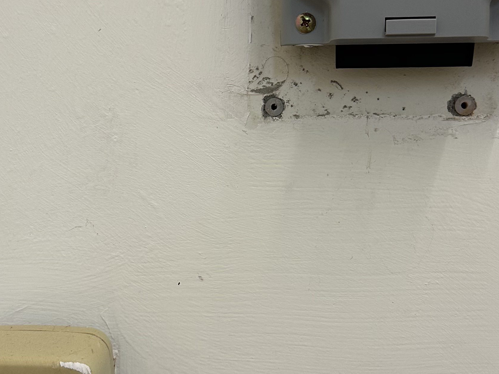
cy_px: 159
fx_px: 836
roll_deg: +0.5
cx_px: 231
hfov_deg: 33.2
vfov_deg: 25.2
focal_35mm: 58
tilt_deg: -3.7
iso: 125
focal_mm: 6.86
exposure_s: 1/60
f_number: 1.78
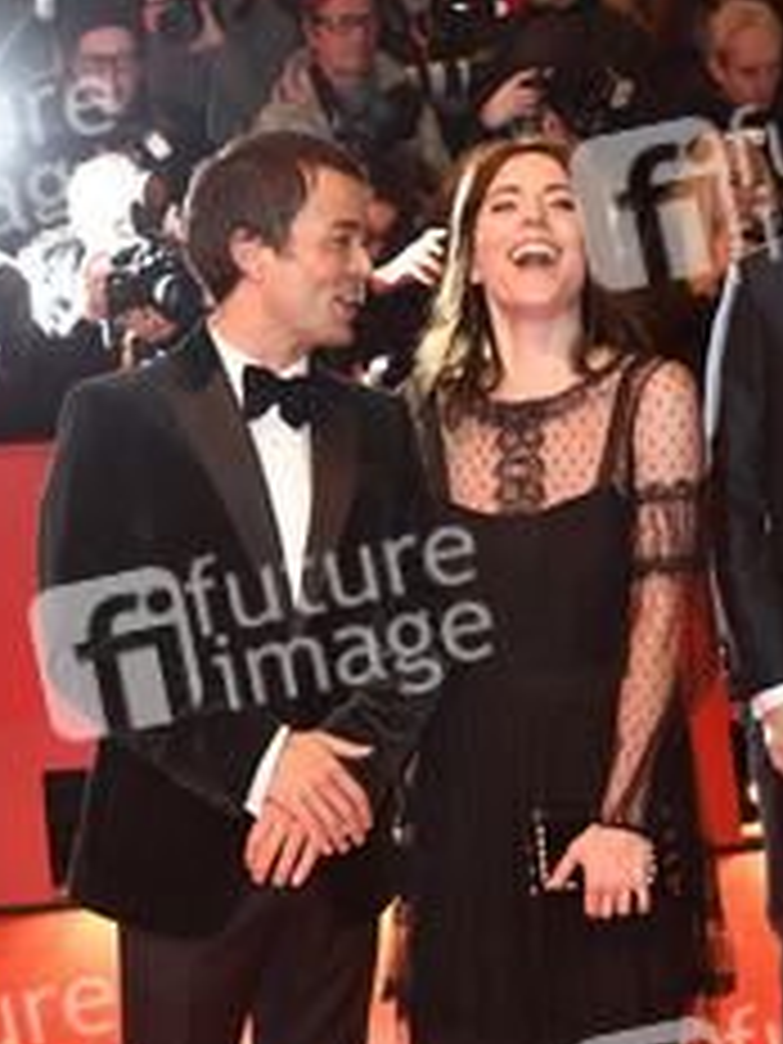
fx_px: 2594
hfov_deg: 17.2
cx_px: 392
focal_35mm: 86
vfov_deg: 22.4
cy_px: 860
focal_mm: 52
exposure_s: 1/250
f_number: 5
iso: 1250
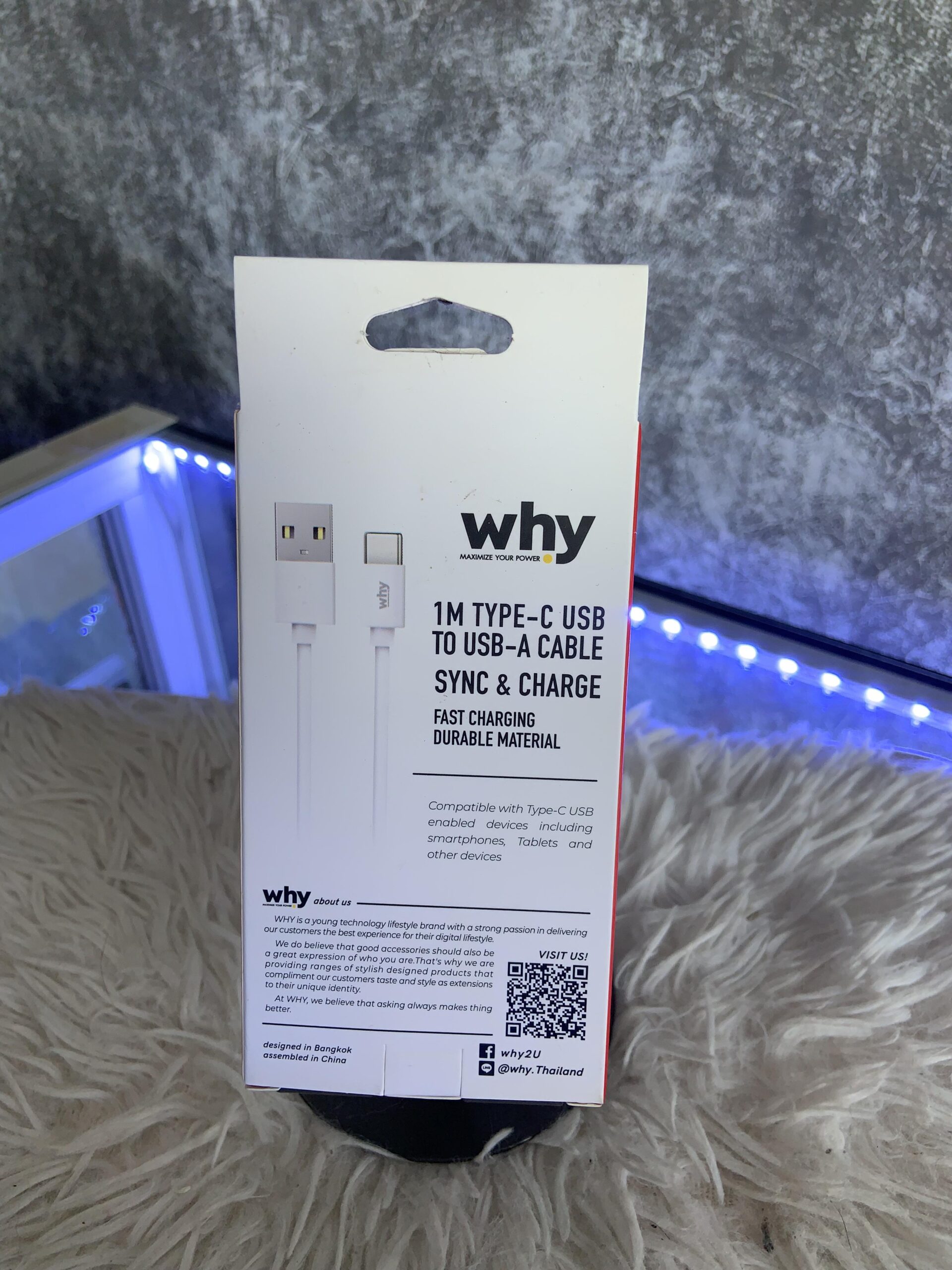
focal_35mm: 26
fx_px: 953
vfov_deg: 67.3
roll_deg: +3.0
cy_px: 635
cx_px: 476
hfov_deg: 53.1
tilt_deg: -34.4
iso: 40
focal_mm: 4.25
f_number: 1.8
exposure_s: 1/122
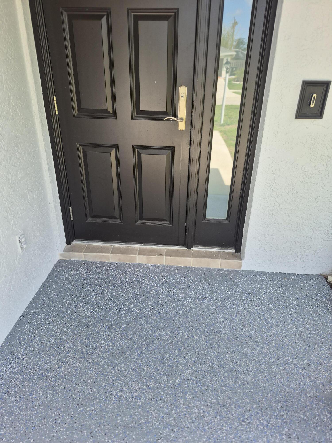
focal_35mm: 23
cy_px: 222
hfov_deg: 58.9
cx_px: 166
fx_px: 294
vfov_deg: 73.9
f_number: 1.8
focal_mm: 5.4
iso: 25
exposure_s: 1/209
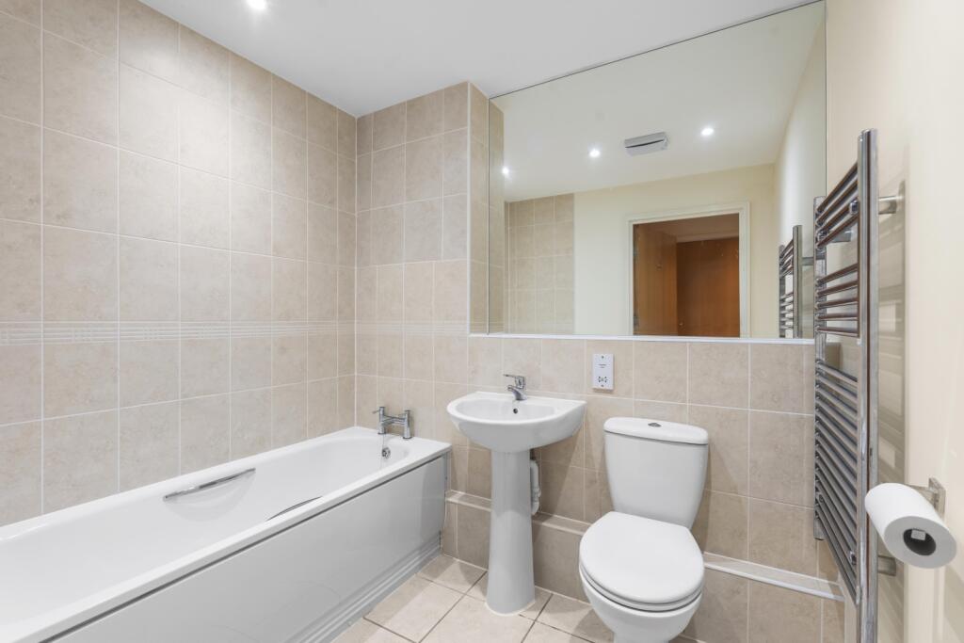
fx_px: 428
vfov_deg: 73.8
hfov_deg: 96.7
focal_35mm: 16
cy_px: 322
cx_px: 482
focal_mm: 16
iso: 320
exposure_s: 1/2
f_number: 8
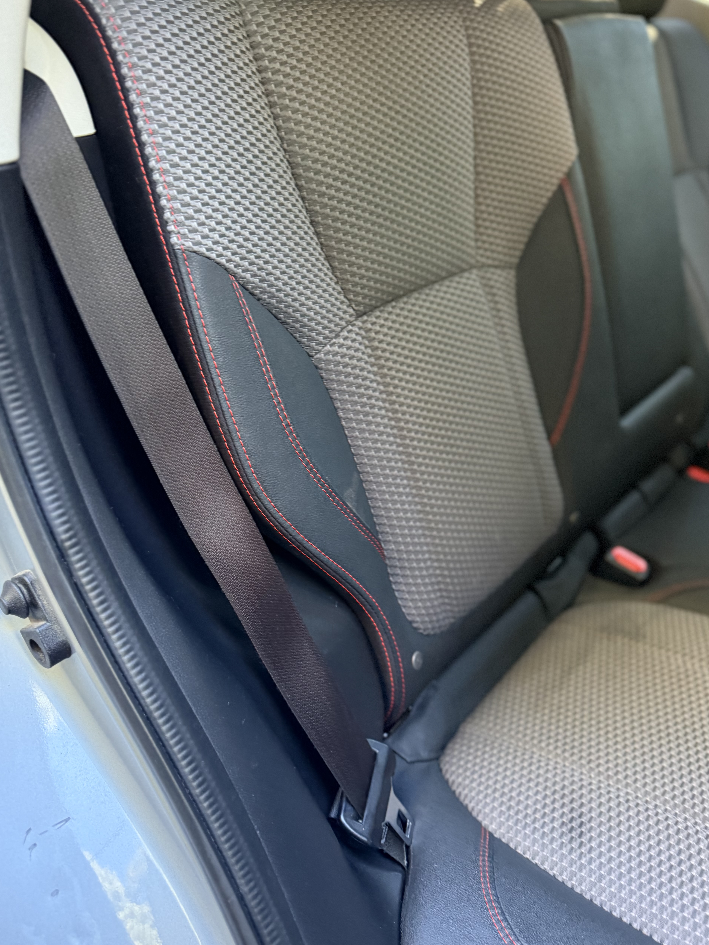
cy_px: 453
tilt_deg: -30.7
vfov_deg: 65.3
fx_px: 737
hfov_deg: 51.4
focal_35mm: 27
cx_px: 350
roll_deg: -1.1
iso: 800
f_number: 1.78
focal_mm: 6.76
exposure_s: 1/44
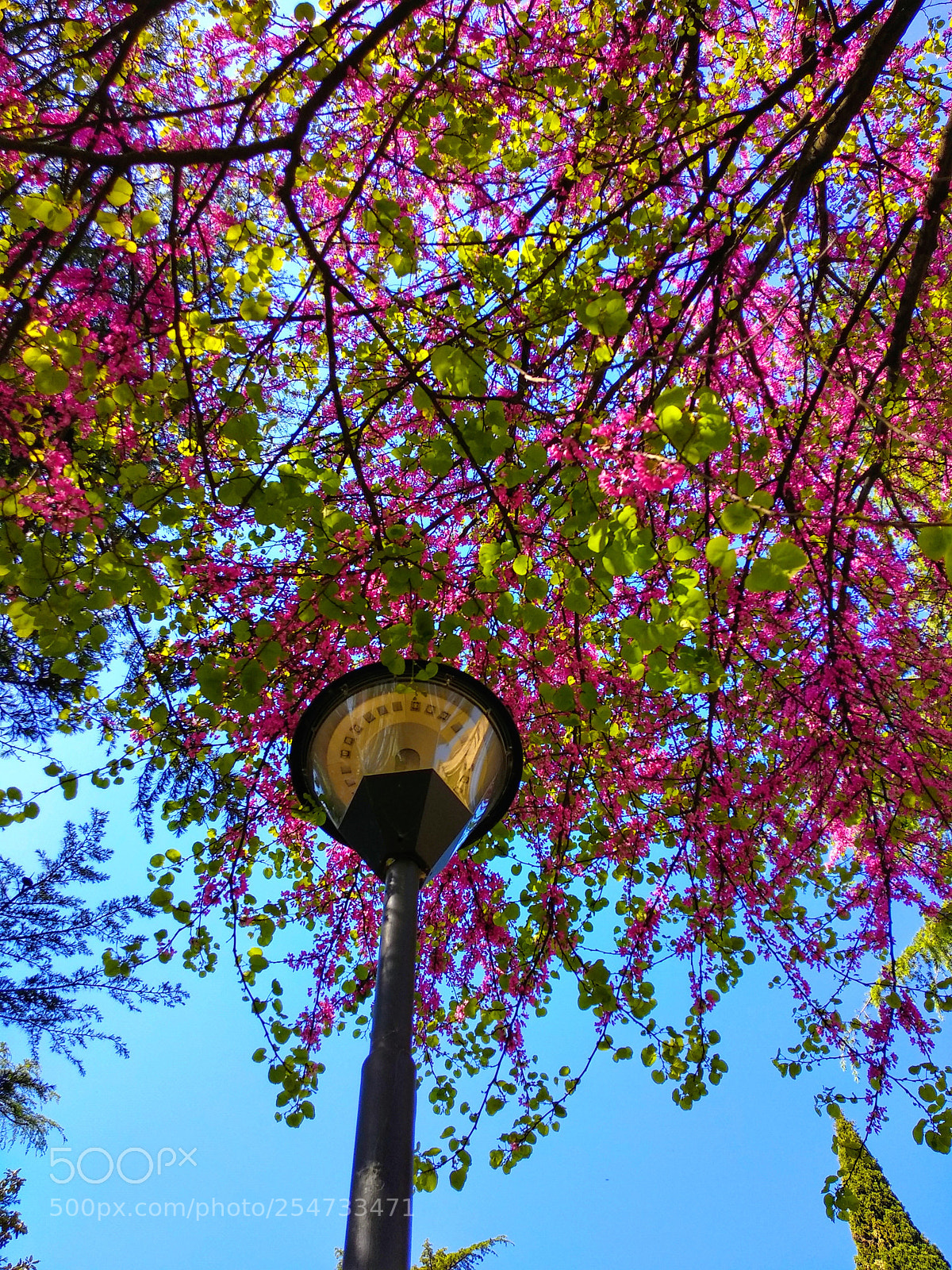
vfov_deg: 67.3
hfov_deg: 53.1
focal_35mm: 26
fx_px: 953
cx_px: 476
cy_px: 635
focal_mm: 3.81
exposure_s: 1/321
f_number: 2.2
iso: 125
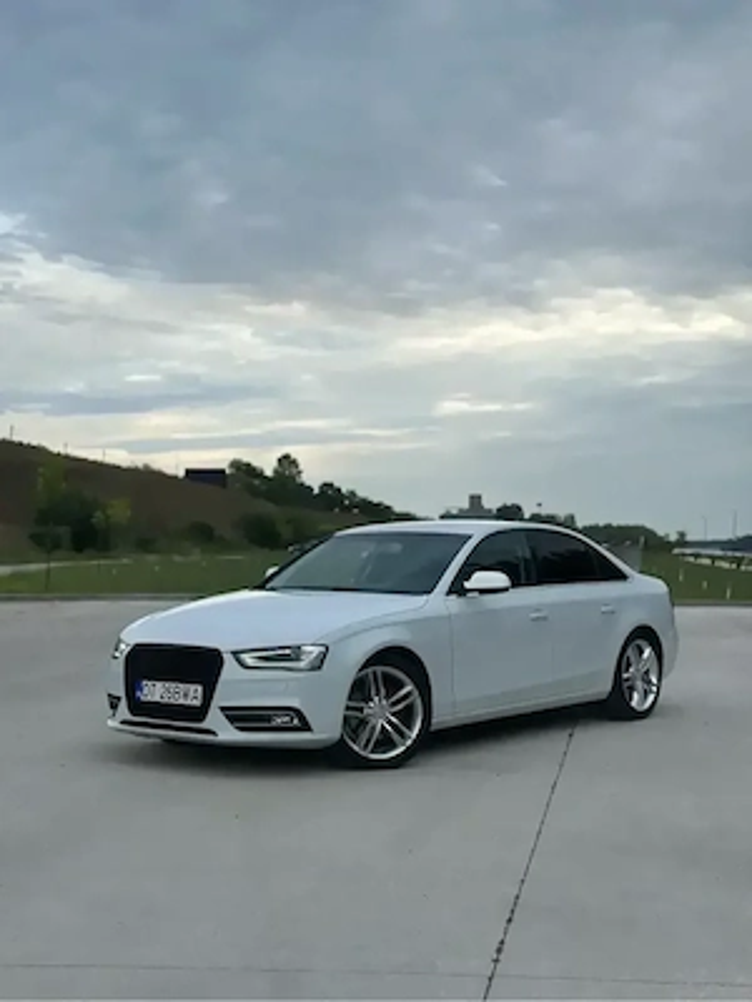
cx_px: 376
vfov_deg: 39.7
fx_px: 1390
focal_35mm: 48
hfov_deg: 30.3
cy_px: 501
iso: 80
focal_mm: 6.86
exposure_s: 1/2597
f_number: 1.78
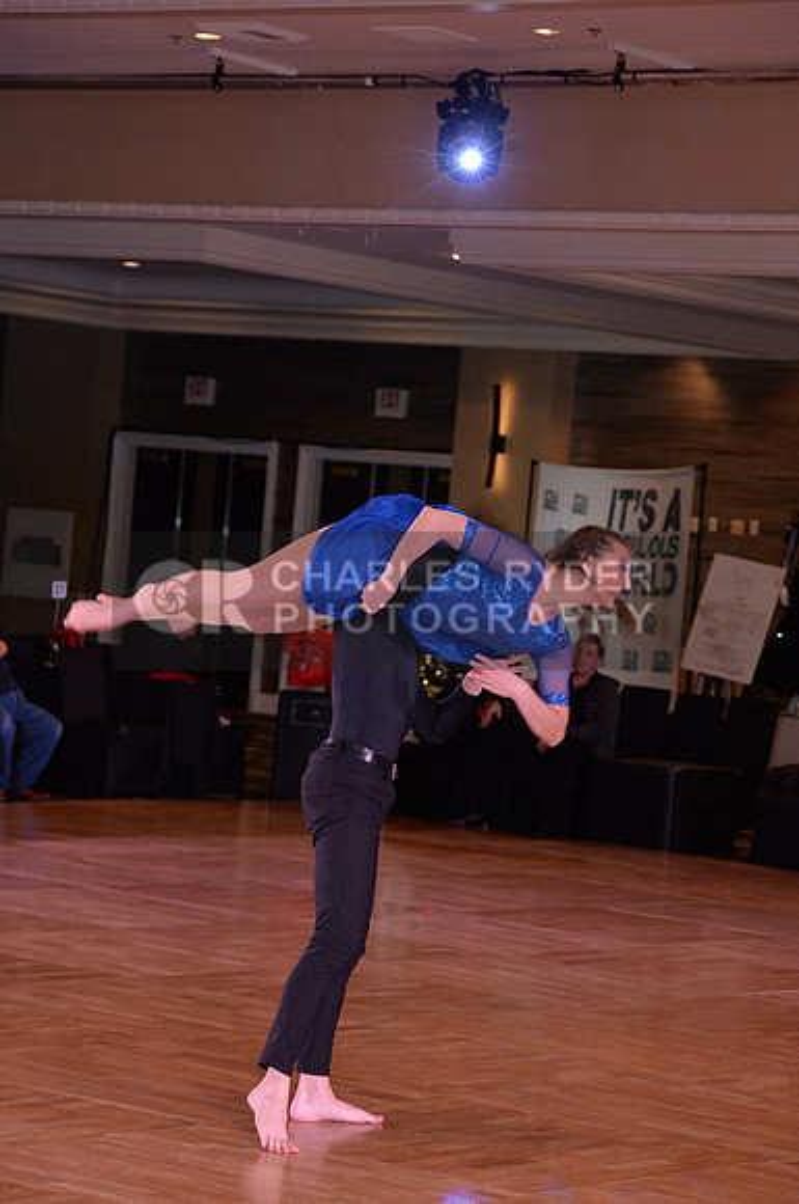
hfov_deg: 12.2
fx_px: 3740
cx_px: 400
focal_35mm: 112
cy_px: 602
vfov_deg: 18.3
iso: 2000
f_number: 6.3
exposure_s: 1/250
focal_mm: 112
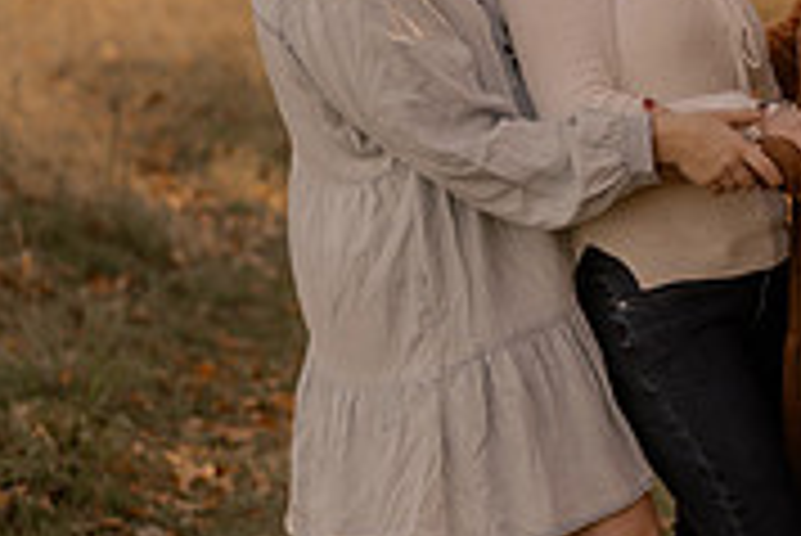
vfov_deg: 5.0
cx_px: 644
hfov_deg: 7.4
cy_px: 191
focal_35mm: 277
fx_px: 6168
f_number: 2.8
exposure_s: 1/320
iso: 200
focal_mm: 85
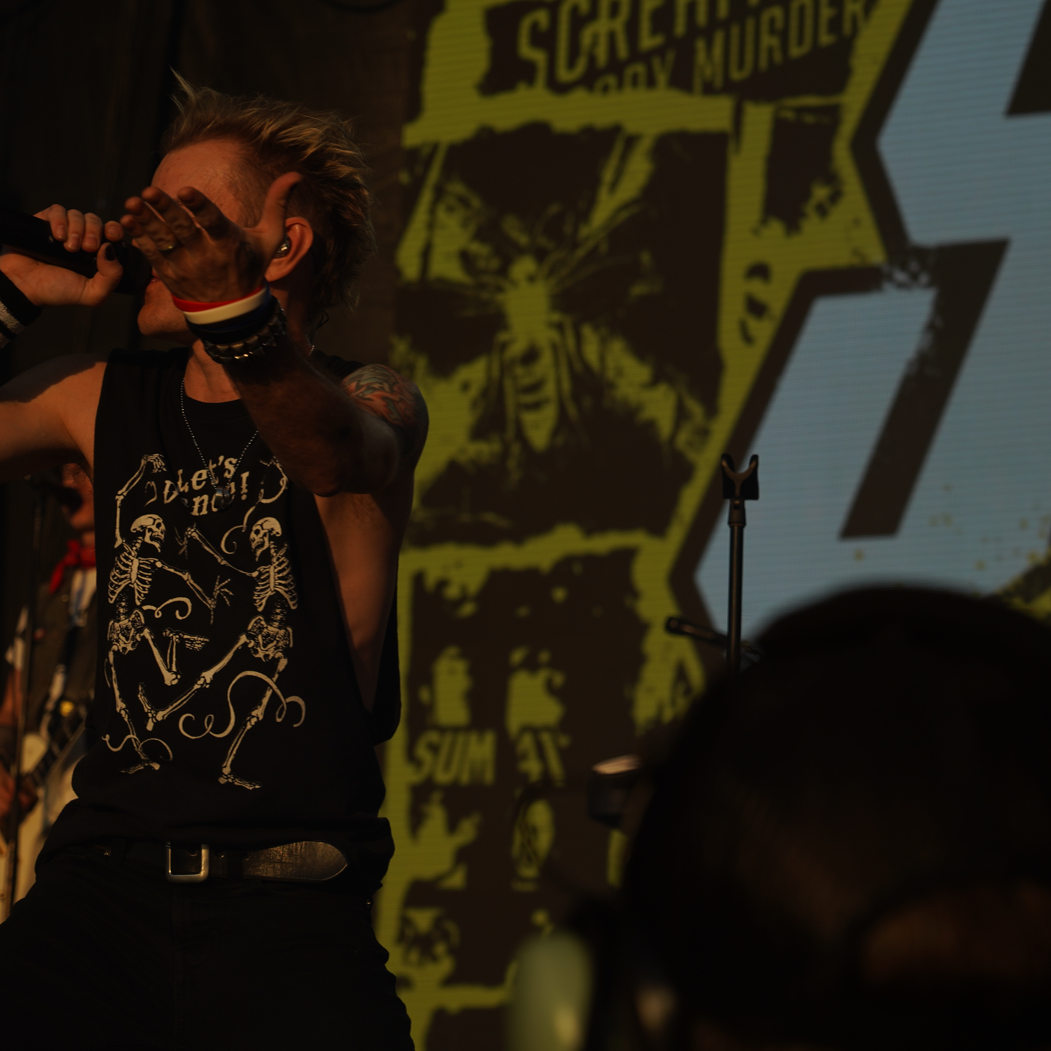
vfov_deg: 13.0
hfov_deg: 13.0
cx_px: 417
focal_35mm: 134
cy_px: 526
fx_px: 4603
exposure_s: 1/640
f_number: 8
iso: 100
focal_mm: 105
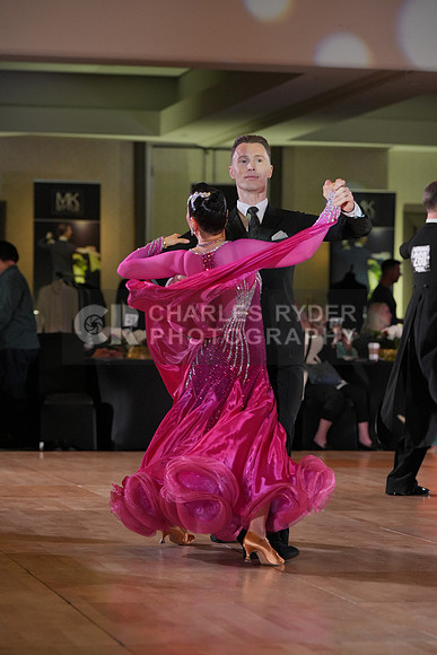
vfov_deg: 17.3
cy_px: 328
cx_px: 218
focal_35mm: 118
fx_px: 2147
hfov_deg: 11.6
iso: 1600
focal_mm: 118
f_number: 4
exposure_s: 1/400
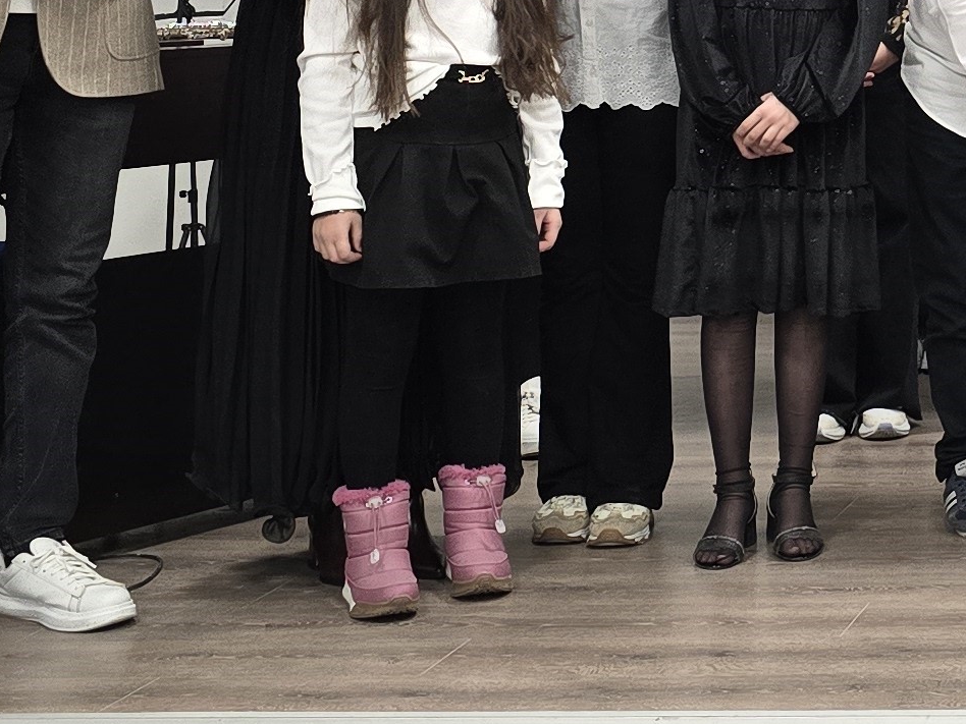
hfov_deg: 18.3
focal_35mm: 97
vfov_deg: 14.6
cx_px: 1382
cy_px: -214
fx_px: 2707
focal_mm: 6.3
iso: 250
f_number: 1.7
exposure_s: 1/100
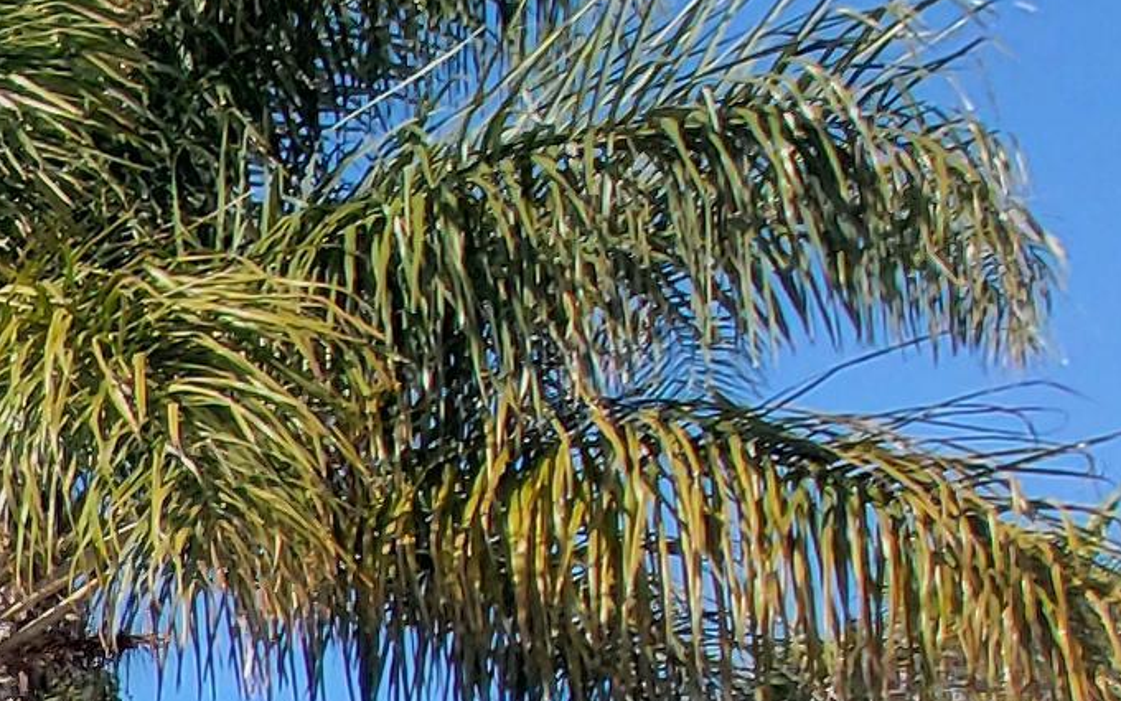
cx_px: -1538
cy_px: 1445
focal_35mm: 81
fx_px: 2475
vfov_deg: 13.5
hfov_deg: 15.2
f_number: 2.2
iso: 50
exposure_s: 1/711
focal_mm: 2.2
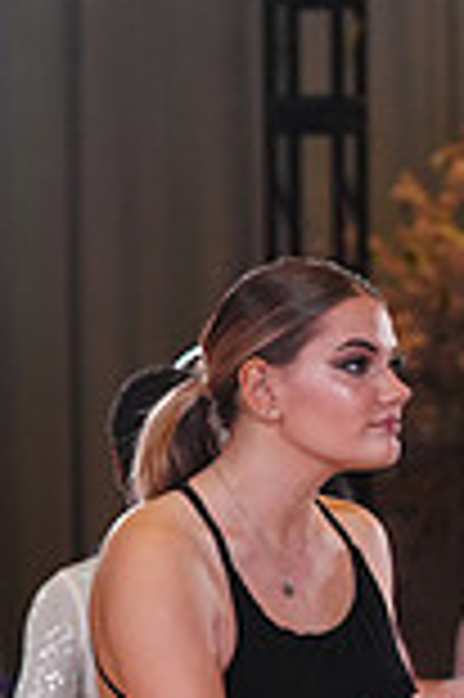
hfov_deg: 4.3
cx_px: 646
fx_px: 6161
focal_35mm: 318
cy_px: 986
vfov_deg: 6.4
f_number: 4
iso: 1250
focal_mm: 85
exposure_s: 1/400
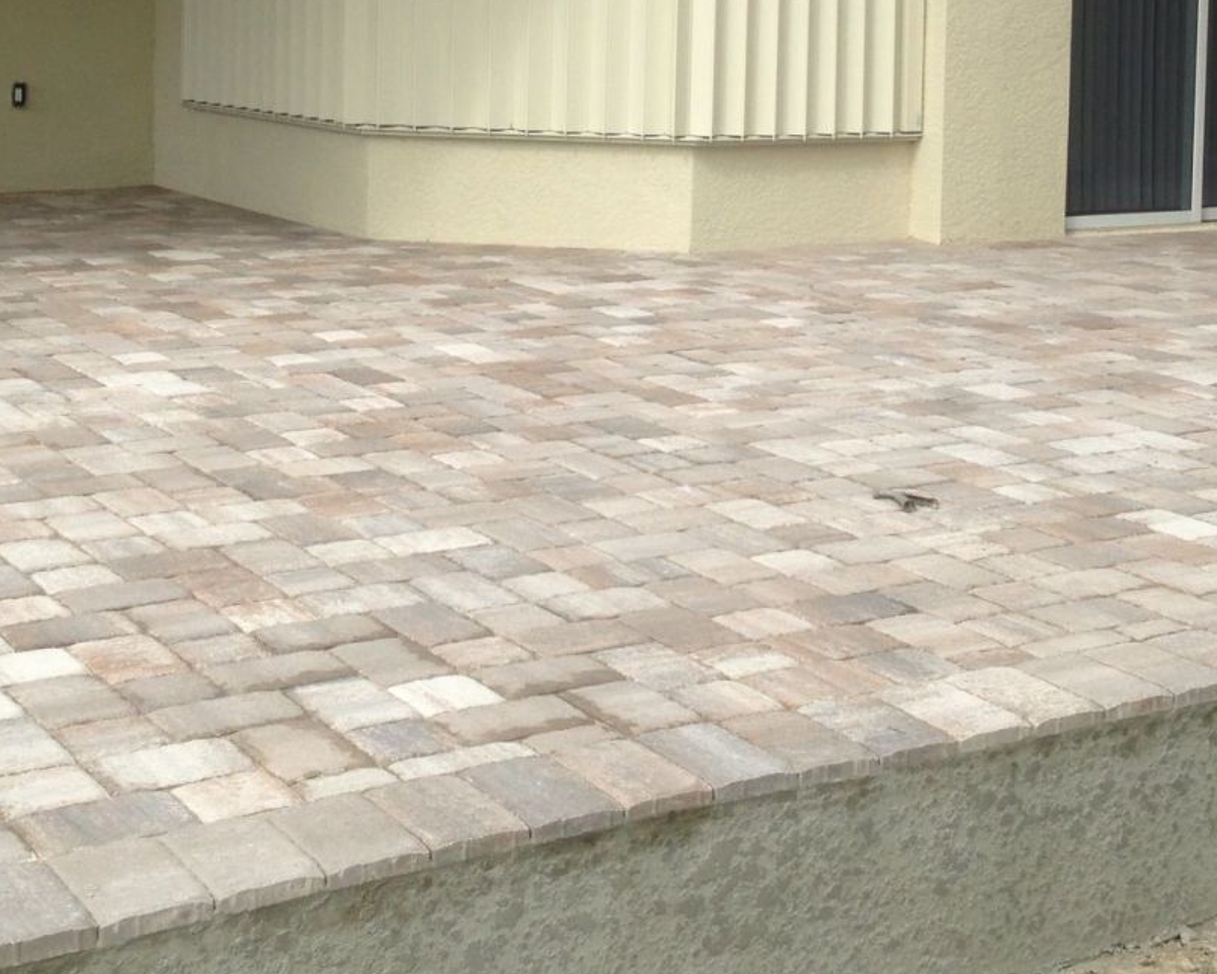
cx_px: 567
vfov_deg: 23.3
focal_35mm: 64
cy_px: 124
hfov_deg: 29.6
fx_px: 2305
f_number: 2.4
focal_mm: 4.13
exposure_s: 1/1205
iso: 50
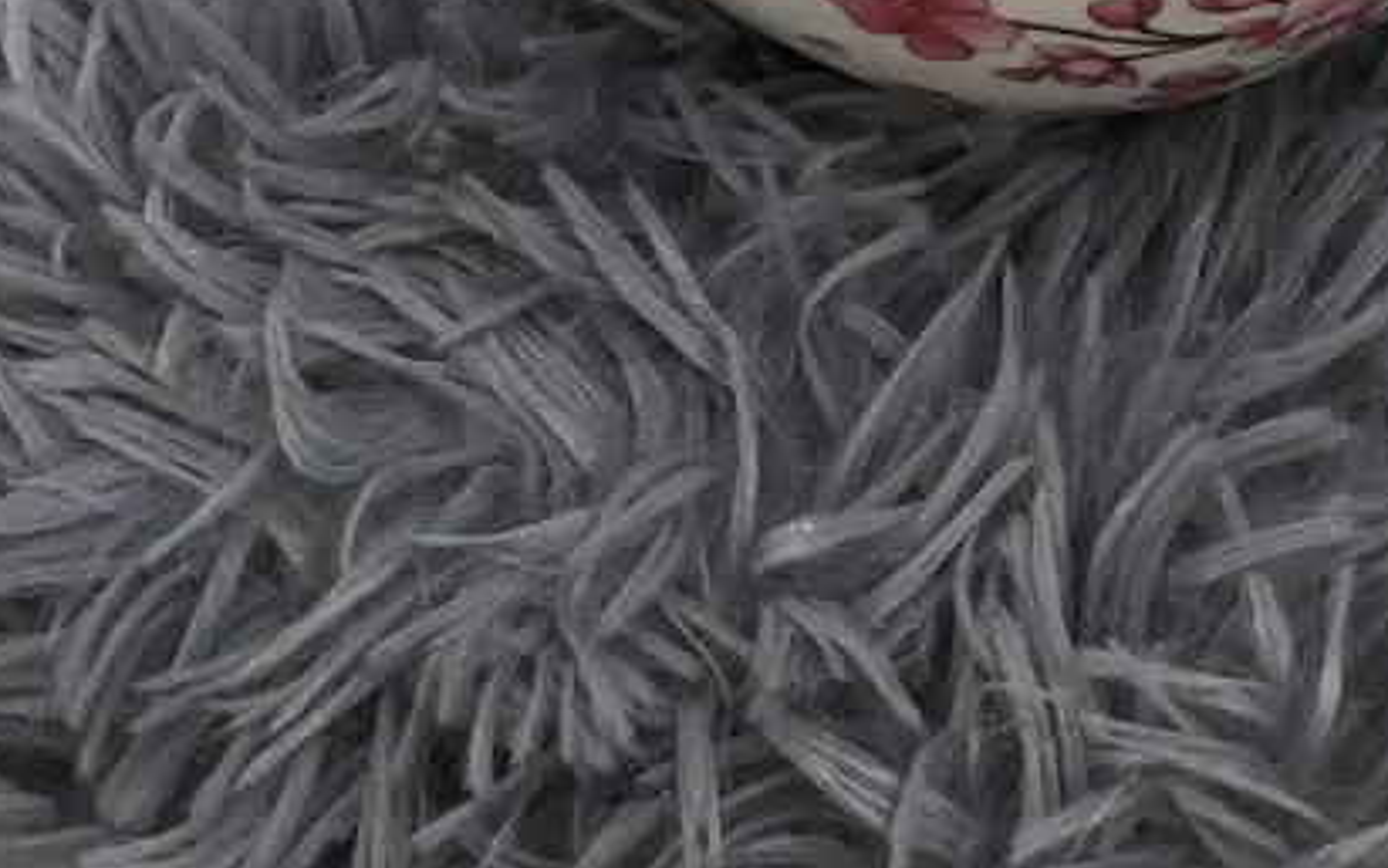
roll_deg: +0.3
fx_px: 3632
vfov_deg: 12.3
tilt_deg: -42.3
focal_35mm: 96
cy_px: -777
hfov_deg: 21.4
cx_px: 1067
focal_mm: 3.3
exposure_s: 1/33
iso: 80
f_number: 2.4
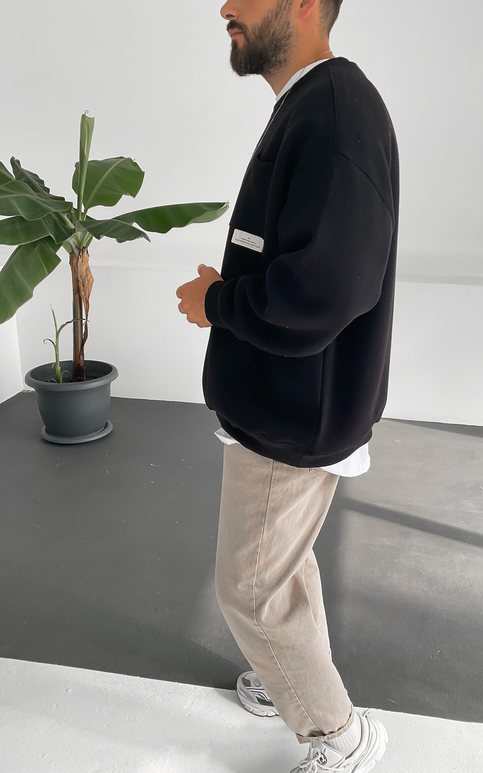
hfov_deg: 40.5
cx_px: 275
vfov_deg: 61.2
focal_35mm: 31
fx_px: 653
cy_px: 389
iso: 40
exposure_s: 1/120
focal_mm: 3
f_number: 1.8
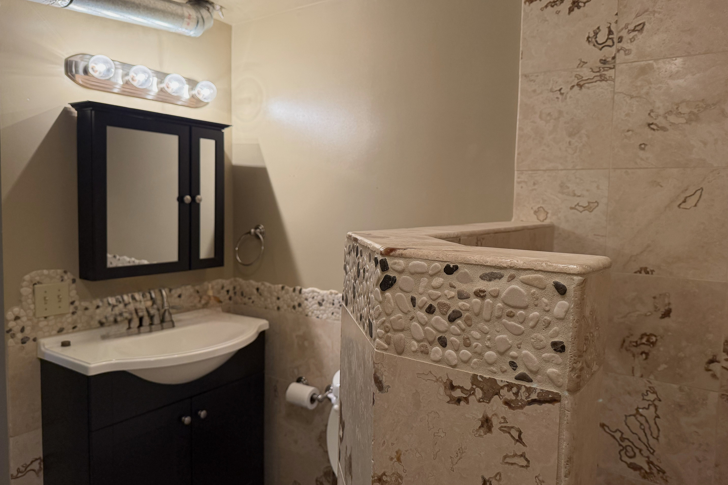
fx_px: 505
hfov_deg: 71.5
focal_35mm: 25
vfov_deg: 51.3
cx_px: 364
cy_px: 239
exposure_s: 1/120
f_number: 1.78
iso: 320
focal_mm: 6.76
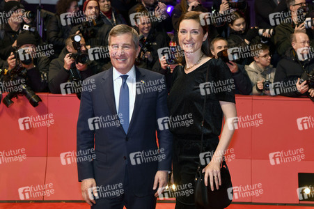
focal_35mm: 52
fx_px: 453
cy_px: 104
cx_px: 157
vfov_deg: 26.0
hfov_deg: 38.2
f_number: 5
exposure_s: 1/160
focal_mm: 52
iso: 800
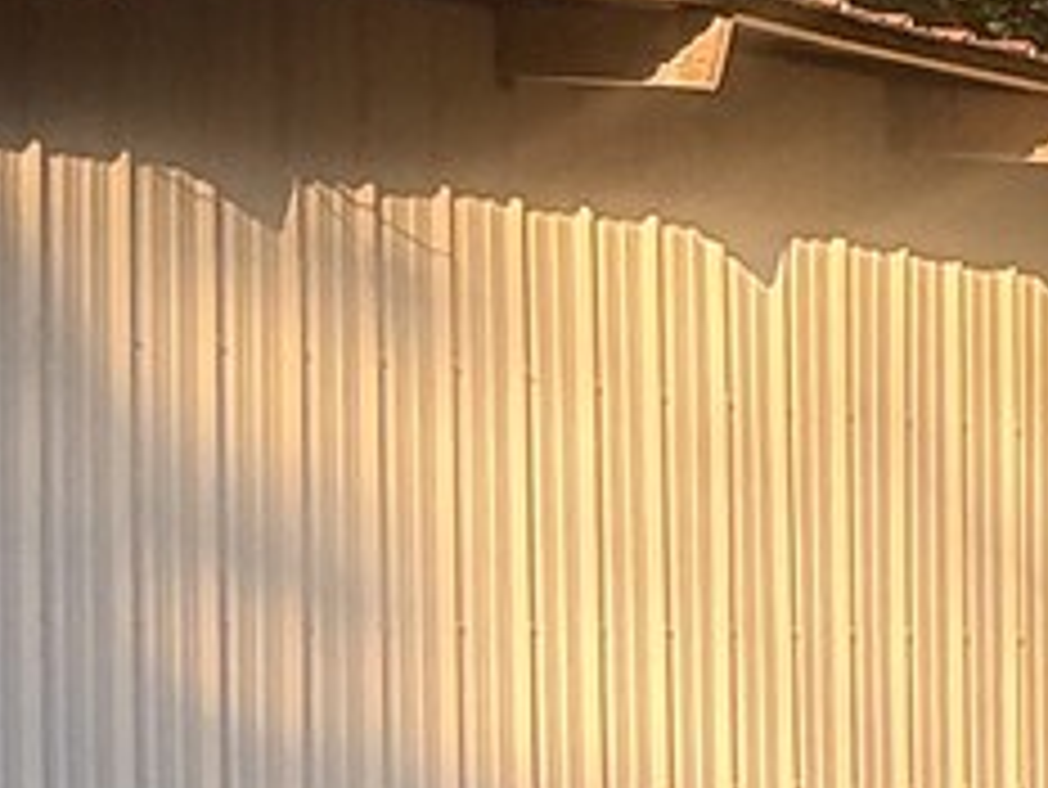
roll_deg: +0.5
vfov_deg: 15.3
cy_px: 621
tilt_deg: +2.3
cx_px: -1052
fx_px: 2908
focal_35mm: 96
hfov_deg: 15.9
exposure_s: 1/303
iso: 50
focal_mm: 2.22
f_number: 2.2
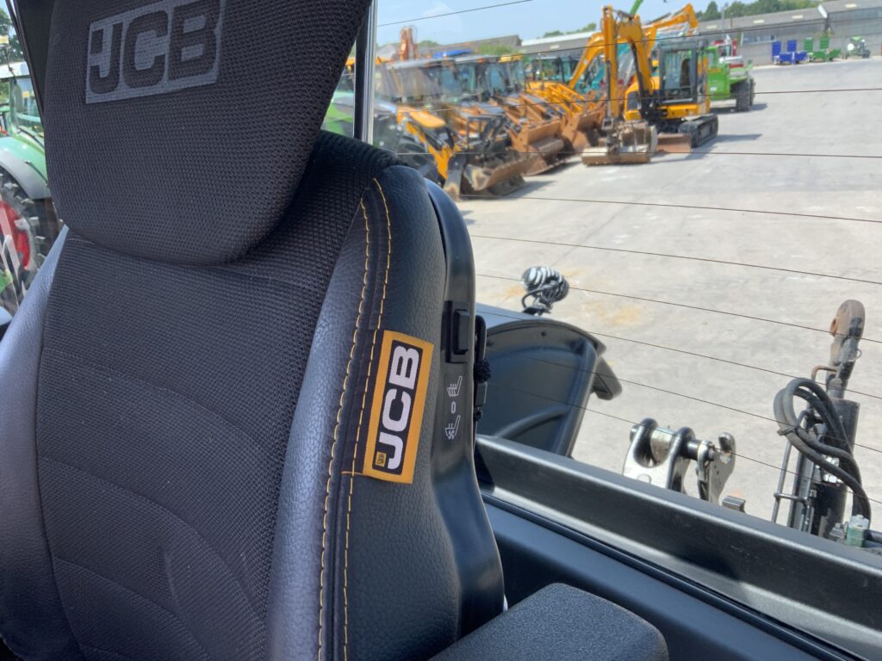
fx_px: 739
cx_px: 441
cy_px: 330
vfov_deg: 48.2
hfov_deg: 61.7
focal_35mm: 29
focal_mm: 3
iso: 16
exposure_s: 1/146
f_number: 1.8
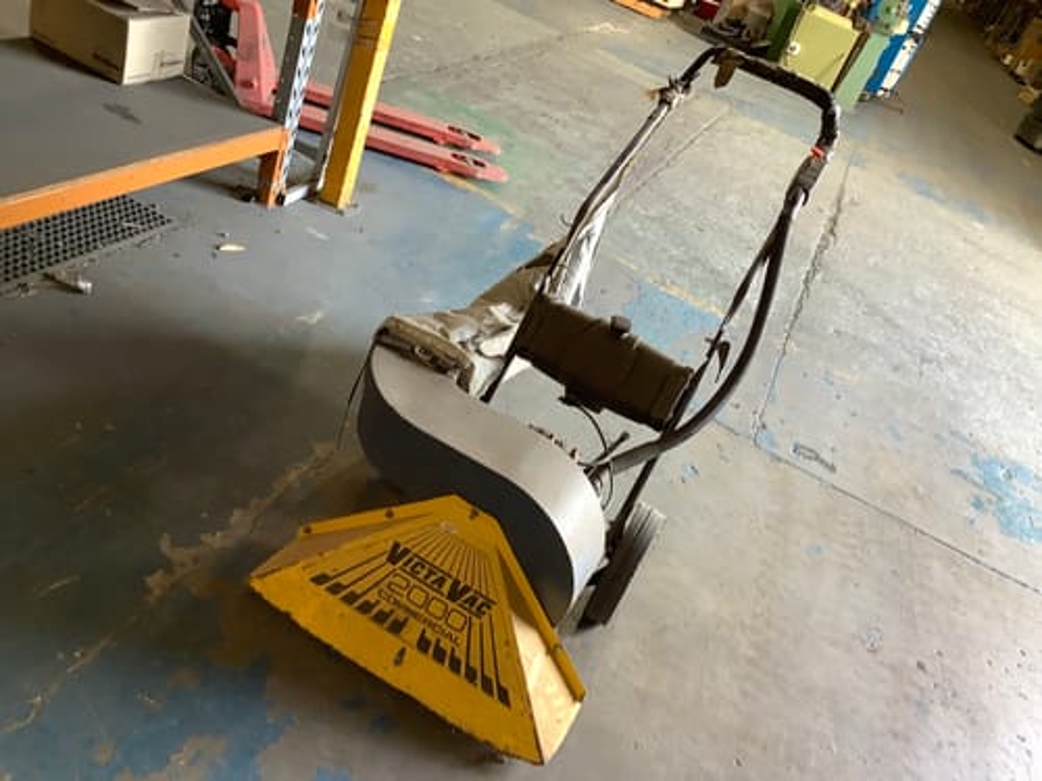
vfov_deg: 45.4
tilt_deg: -31.5
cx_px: 521
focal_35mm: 31
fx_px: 933
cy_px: 390
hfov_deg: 58.4
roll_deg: -20.4
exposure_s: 1/50
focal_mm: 3.3
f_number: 2.4
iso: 100
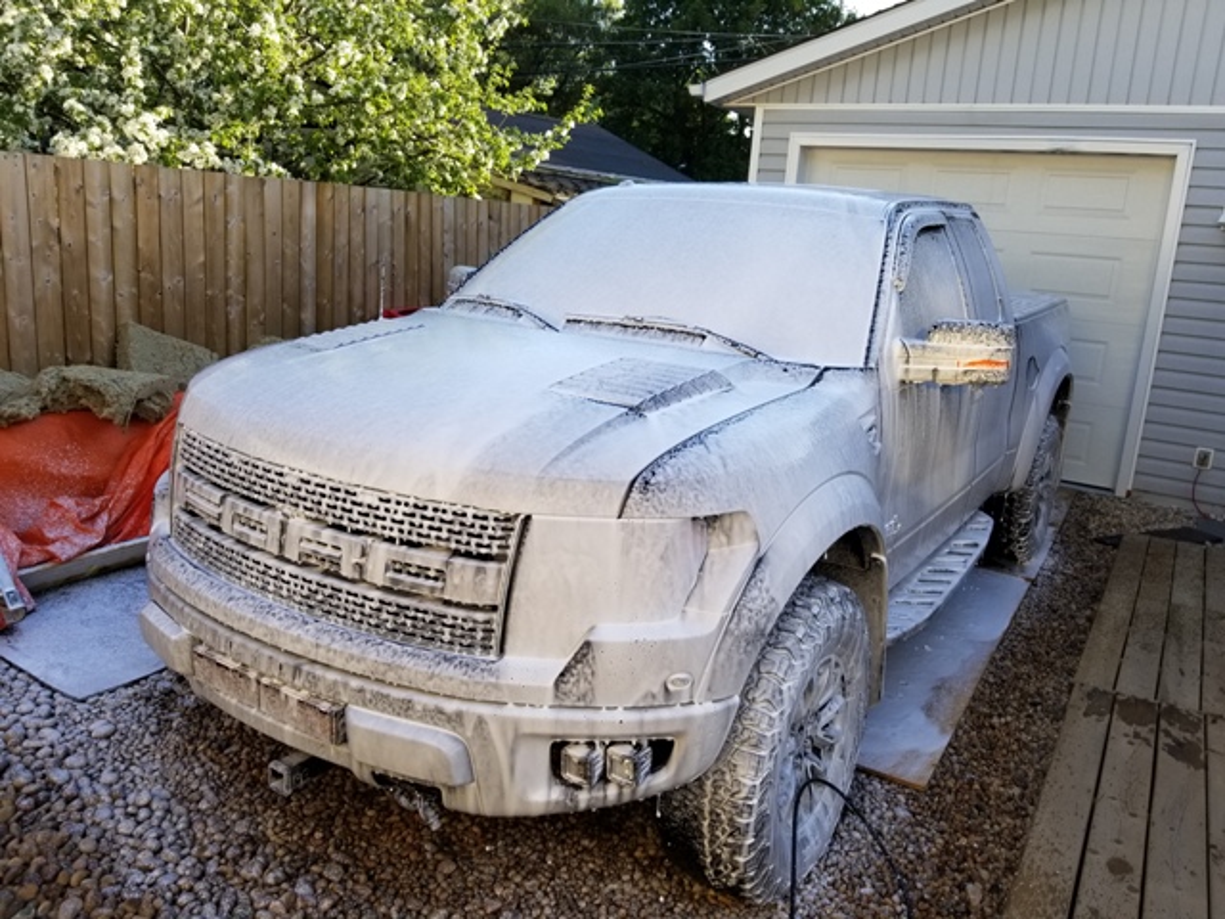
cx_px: 612
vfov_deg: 53.1
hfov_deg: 67.3
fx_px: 920
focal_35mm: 26
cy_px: 460
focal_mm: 4.25
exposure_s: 1/468
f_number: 1.7
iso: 50
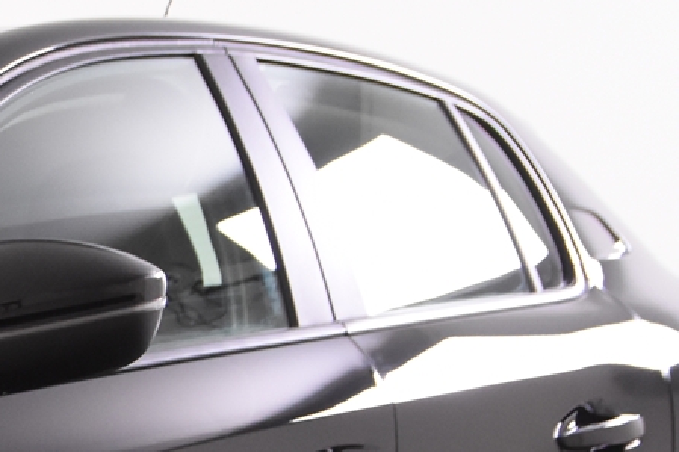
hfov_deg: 12.4
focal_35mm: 154
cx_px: -488
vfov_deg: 8.7
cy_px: 667
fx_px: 2903
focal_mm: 24
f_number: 4
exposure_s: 1/60
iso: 1600
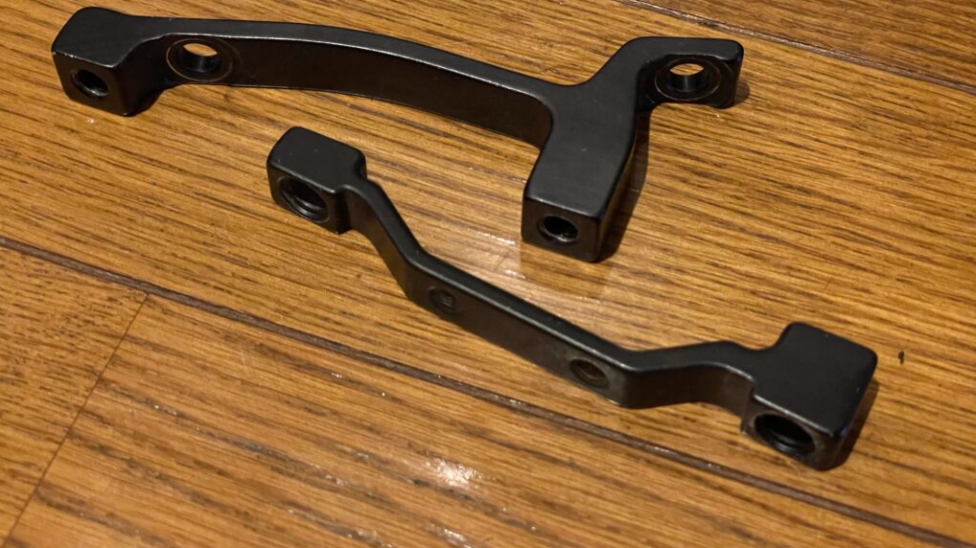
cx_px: 490
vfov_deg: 21.0
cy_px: 196
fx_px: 1475
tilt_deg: -53.6
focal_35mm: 57
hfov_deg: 36.6
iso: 1000
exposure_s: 1/30
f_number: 2
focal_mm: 6
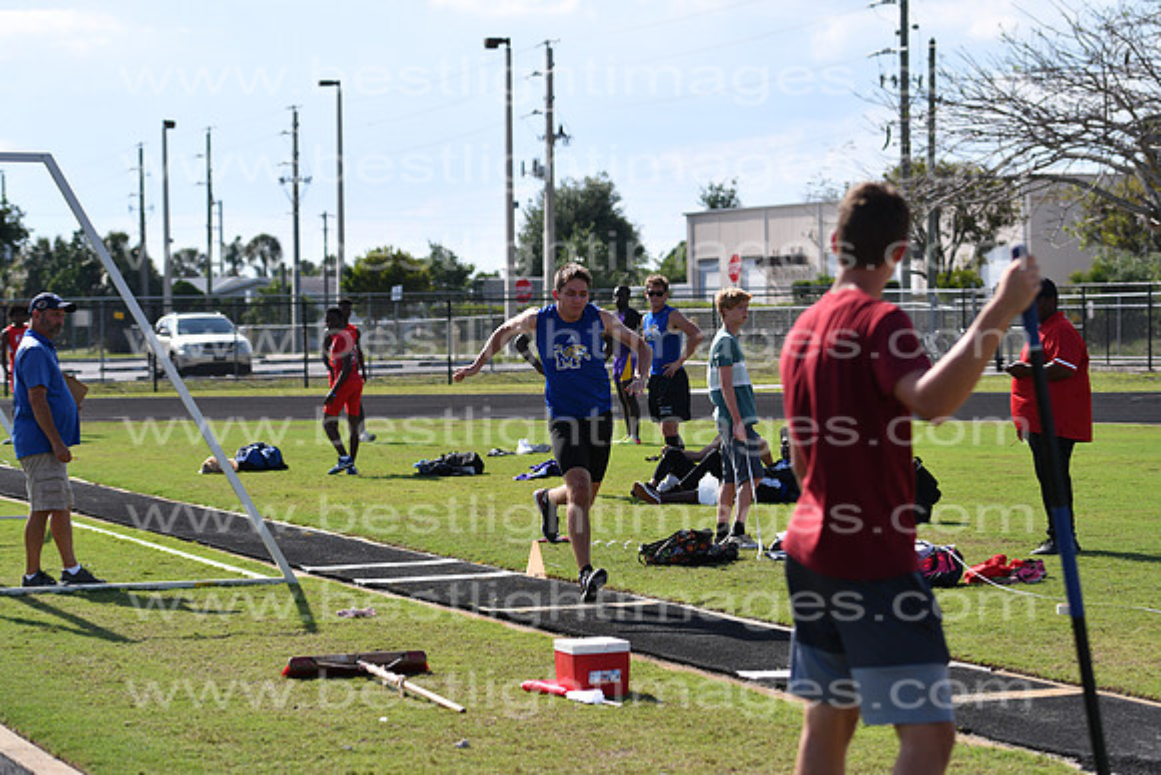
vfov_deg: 13.0
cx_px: 580
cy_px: 388
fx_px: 3387
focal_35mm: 105
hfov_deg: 19.5
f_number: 4
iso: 200
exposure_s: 1/3200
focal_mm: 70
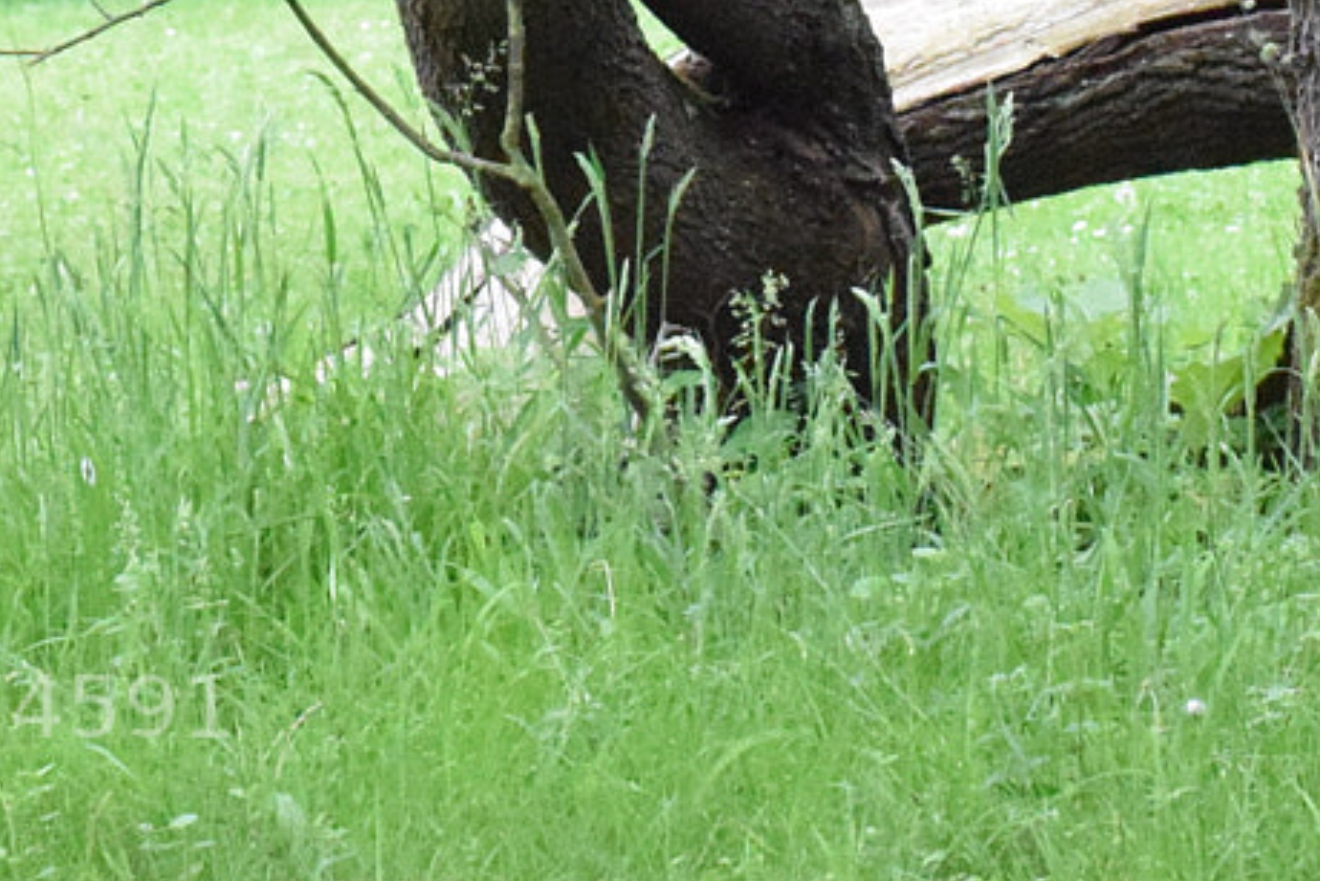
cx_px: 1027
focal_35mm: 444
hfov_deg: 4.6
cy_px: -603
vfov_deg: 3.1
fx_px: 16275
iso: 12800
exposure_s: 1/1000
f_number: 13
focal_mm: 85
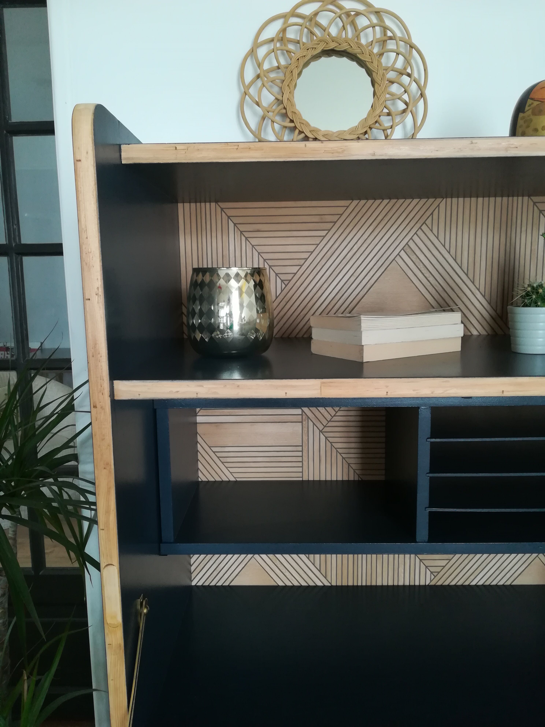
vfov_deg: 67.3
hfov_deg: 53.1
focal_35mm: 26
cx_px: 272
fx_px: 546
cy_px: 364
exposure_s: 1/33.3
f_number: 2.2
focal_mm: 3.83
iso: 250
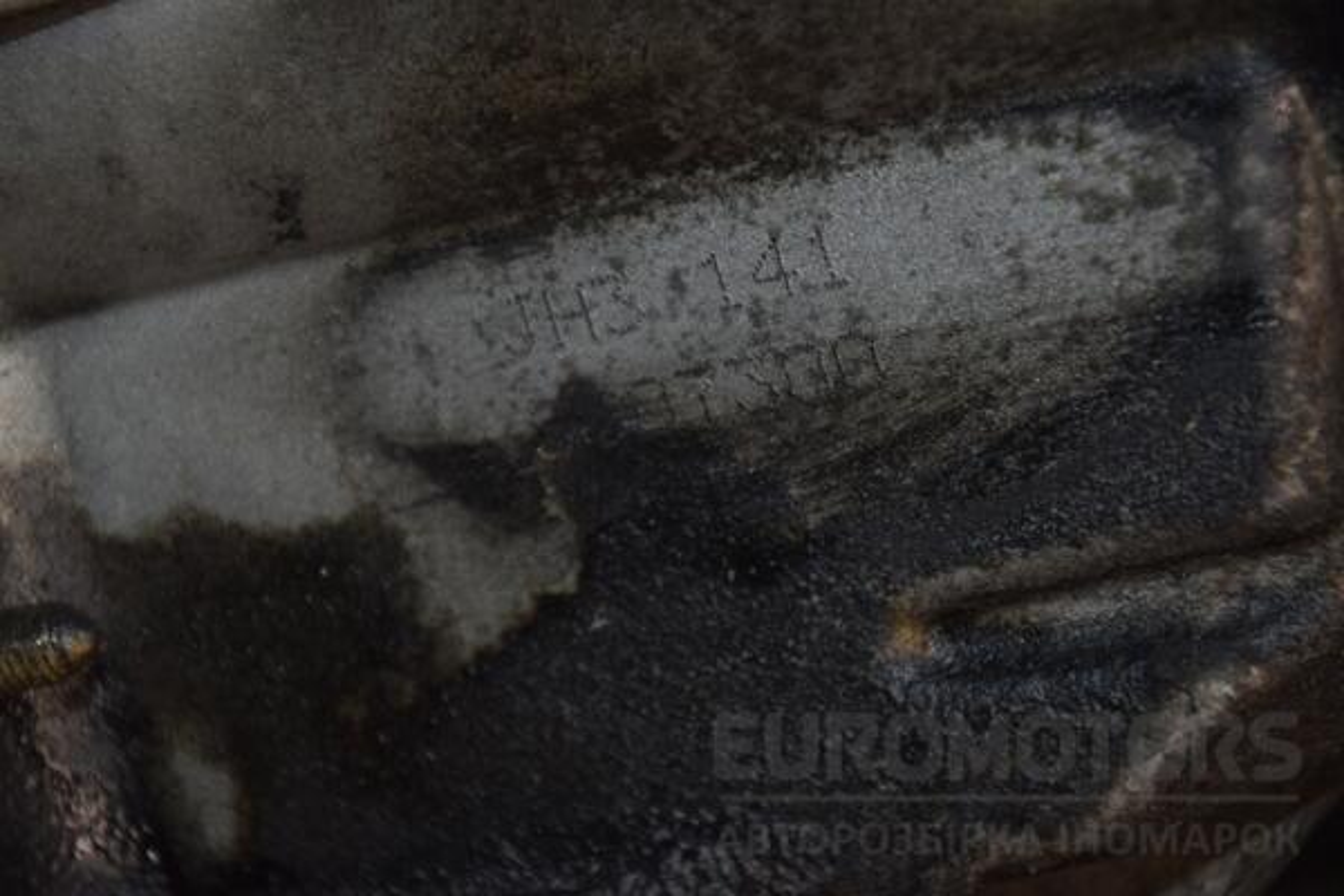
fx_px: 5880
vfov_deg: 8.7
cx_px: 672
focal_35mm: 158
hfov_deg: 13.0
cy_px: 448
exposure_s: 1/60
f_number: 5.6
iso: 800
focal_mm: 105
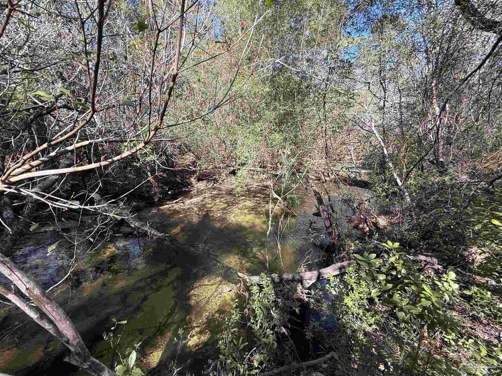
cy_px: 188
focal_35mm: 14
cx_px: 251
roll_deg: -0.4
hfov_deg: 102.1
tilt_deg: -14.0
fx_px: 203
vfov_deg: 85.7
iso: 50
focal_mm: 2.22
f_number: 2.2
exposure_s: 1/220
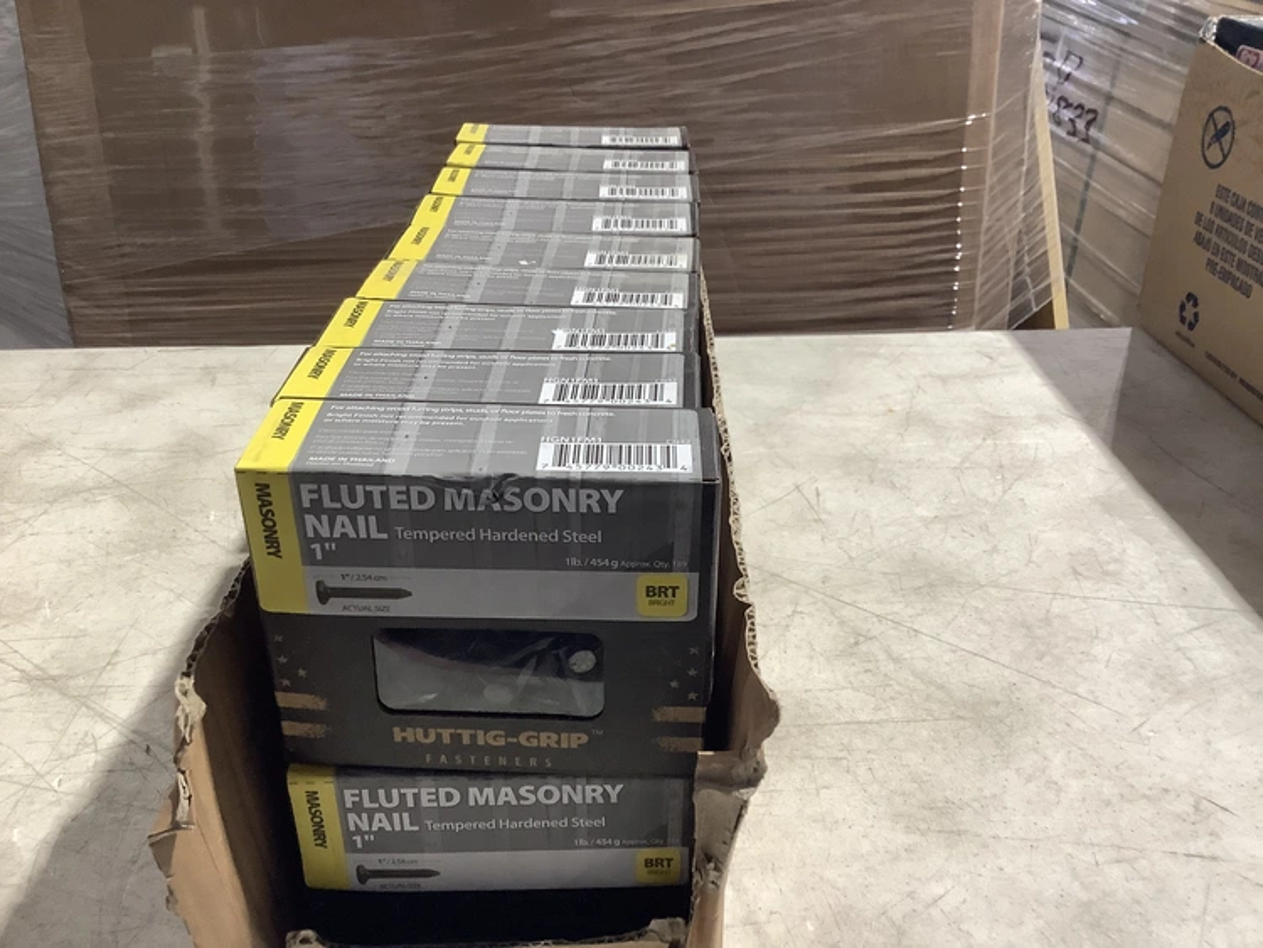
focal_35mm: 31
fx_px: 1131
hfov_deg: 58.3
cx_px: 632
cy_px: 474
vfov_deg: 45.5
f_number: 2.4
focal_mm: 3.3
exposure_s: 1/60
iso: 160
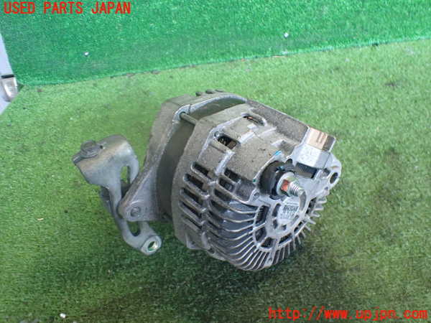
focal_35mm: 30
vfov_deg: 46.8
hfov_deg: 60.0
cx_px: 216
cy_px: 162
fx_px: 374
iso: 800
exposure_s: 1/100
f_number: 2.3
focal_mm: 5.4
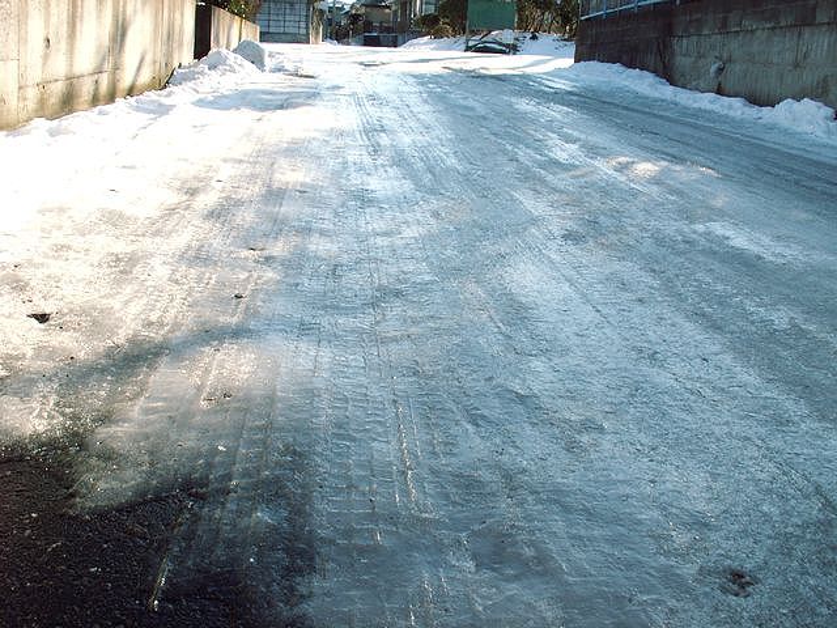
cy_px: 314
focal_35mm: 35
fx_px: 846
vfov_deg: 40.7
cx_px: 418
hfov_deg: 52.6
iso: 50
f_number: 8
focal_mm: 5.86
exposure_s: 1/80
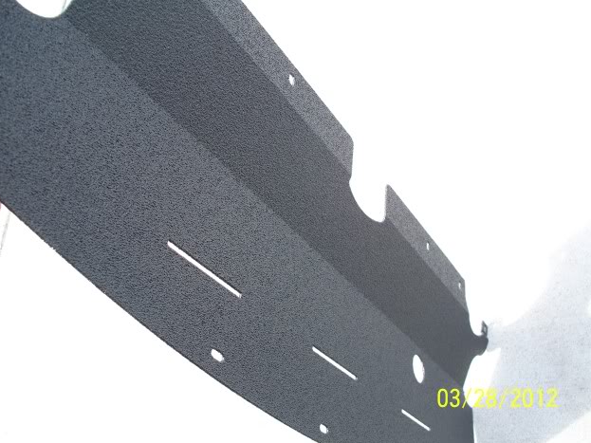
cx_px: 288
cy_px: 227
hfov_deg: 50.1
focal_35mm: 37
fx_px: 632
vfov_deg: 38.7
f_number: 2.8
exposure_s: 1/60
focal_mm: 7.5
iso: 80
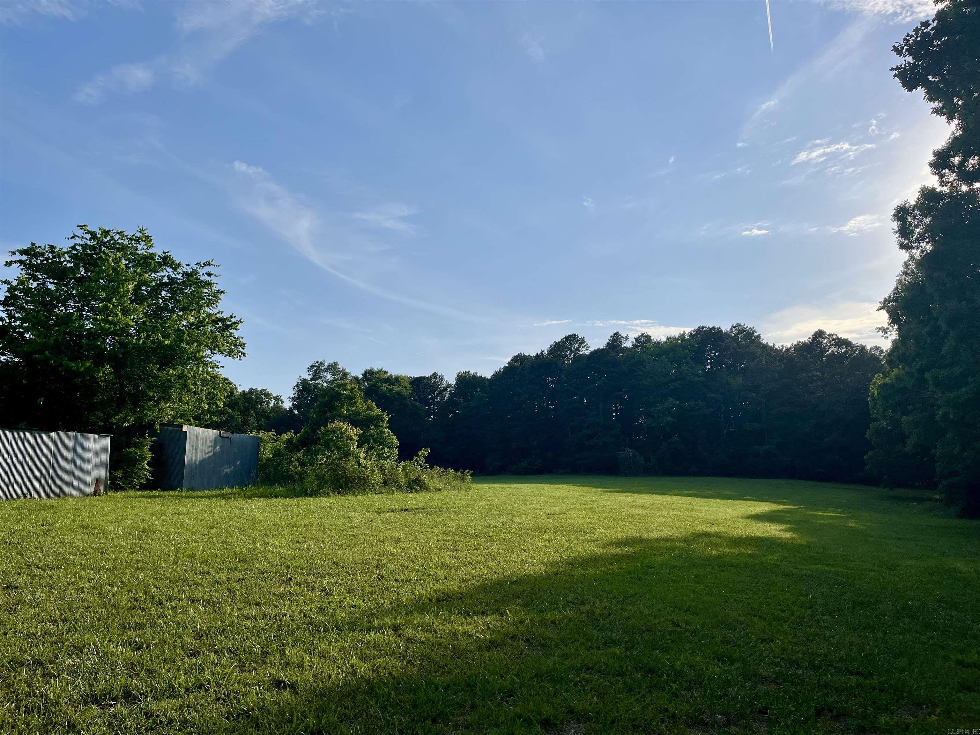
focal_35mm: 26
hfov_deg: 67.3
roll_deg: +0.6
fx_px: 736
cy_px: 368
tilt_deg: +8.2
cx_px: 490
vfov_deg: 53.1
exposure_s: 1/6897
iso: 50
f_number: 1.6
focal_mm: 5.1
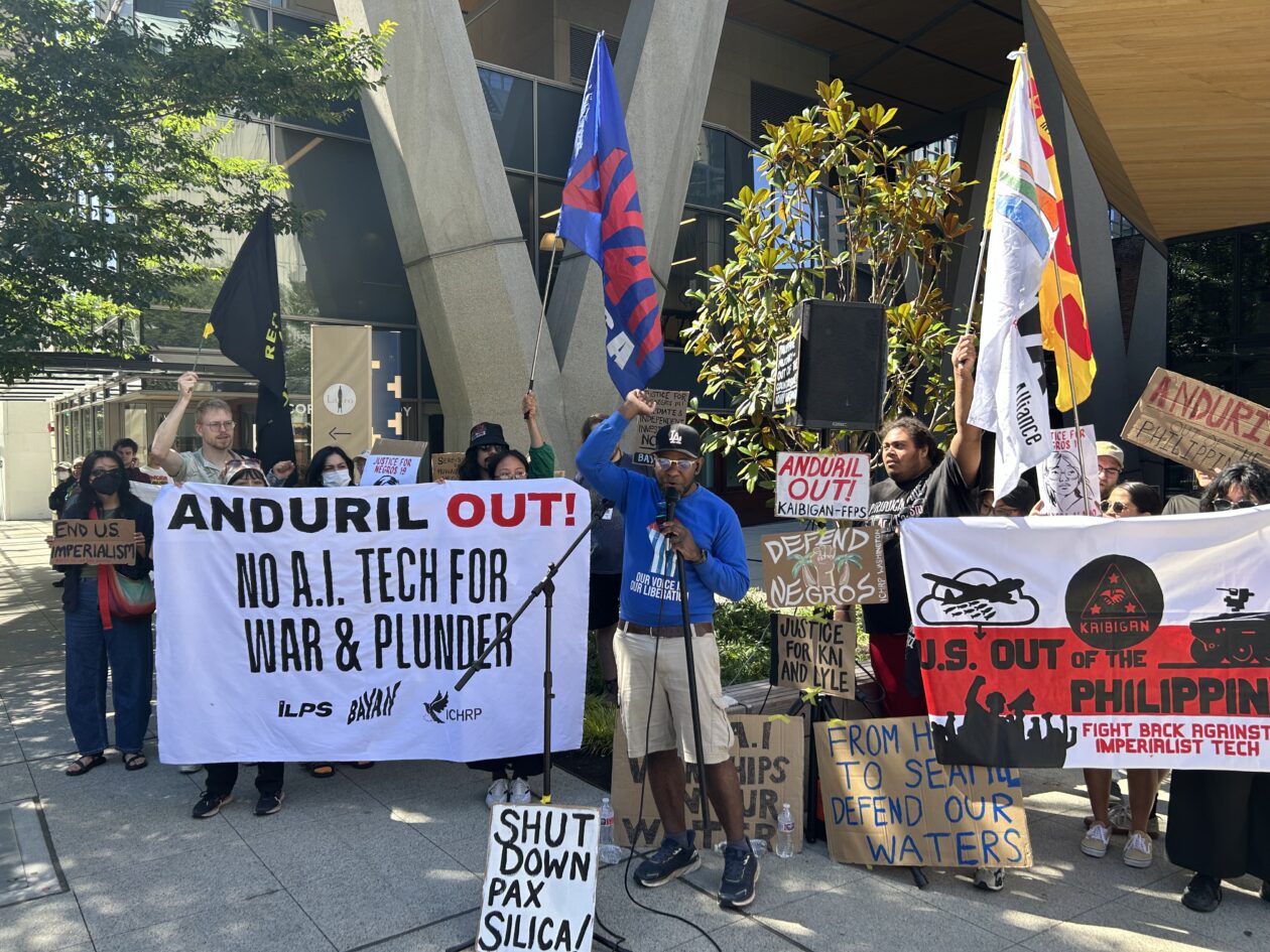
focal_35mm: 26
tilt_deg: -1.5
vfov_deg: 53.1
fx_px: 954
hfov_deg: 67.3
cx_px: 635
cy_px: 476
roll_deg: +0.3
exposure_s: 1/654
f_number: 1.5
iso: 50
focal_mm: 5.7
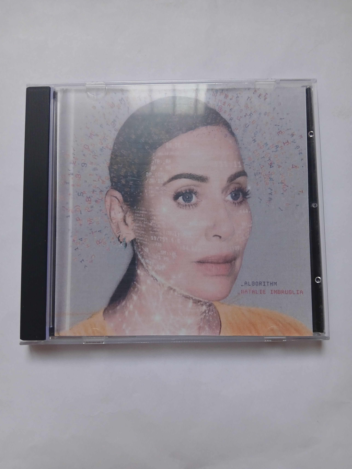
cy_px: 234
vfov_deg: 67.3
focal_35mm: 26
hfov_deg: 53.1
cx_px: 176
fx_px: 353
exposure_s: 1/50.3
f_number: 1.8
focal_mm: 3.98
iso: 125
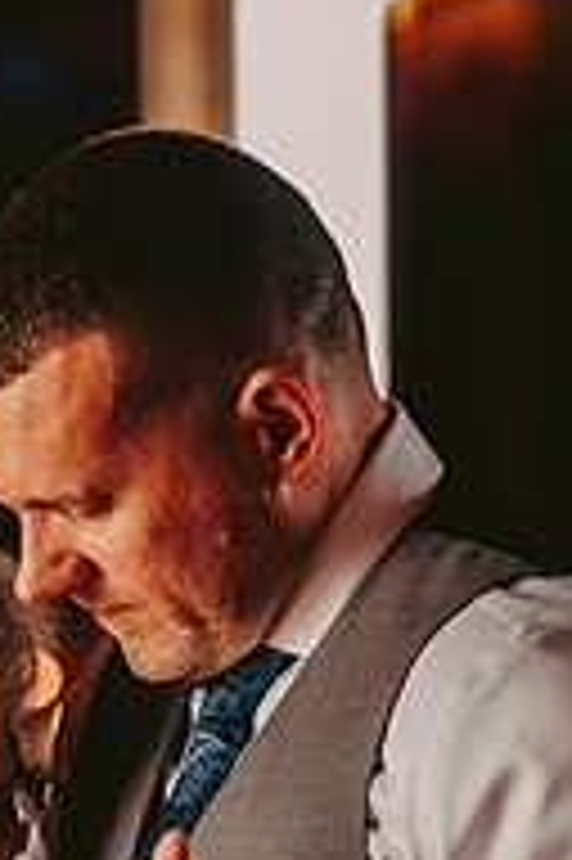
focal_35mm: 274
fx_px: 6542
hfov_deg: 5.0
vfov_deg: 7.5
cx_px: 32
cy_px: 819
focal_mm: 116
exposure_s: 1/200
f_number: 2.8
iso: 1000
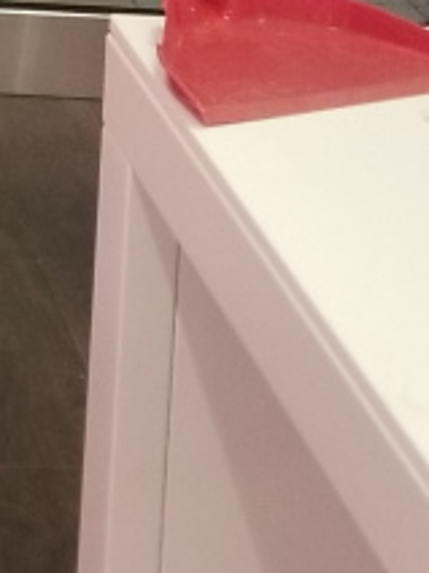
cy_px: -632
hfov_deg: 9.6
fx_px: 2429
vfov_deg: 11.8
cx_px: -364
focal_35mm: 147
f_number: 1.7
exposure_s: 1/60
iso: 160
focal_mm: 4.3
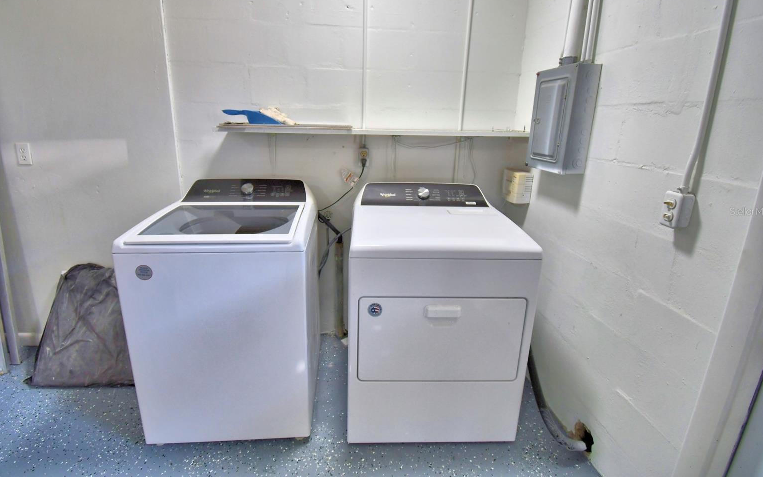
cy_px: 211
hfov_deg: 97.8
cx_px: 375
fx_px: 333
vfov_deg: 71.0
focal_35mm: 16
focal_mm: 10
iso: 400
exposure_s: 1/80
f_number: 4.5
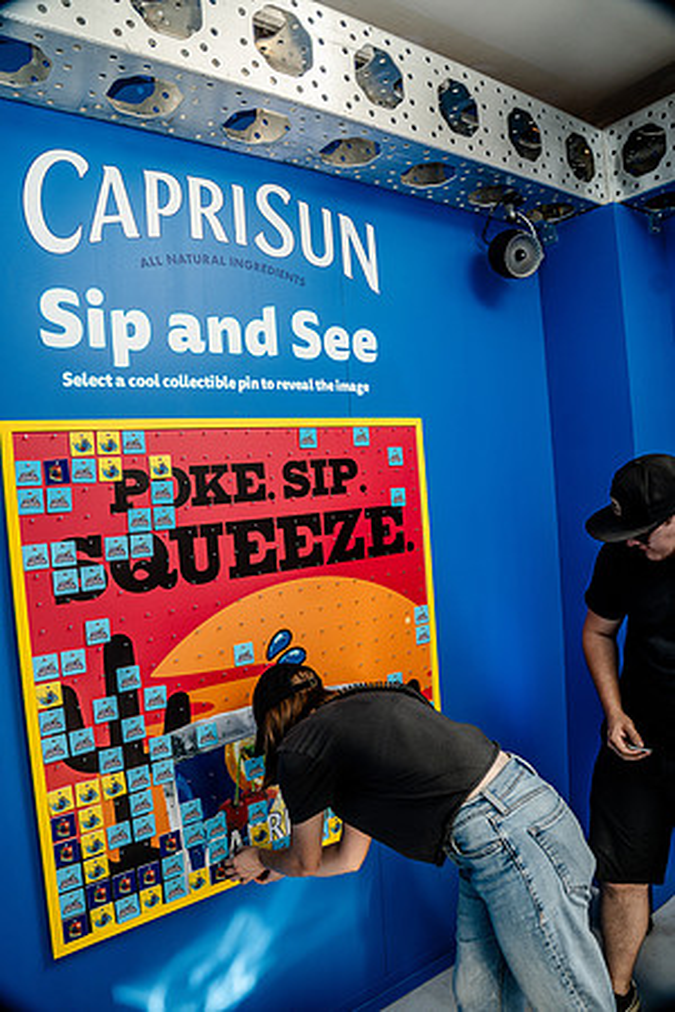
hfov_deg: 53.1
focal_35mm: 24
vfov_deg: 73.7
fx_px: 675
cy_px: 506
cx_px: 338
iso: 200
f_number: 4
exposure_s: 1/200
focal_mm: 24
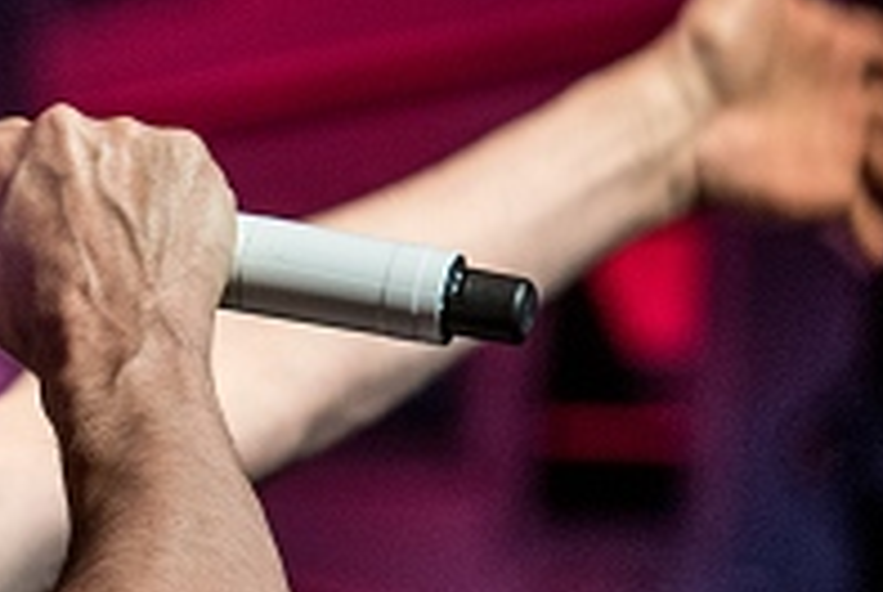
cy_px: 531
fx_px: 12577
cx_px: -560
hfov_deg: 4.0
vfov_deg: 2.7
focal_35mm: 512
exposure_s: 1/100
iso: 1250
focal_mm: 140
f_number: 2.8
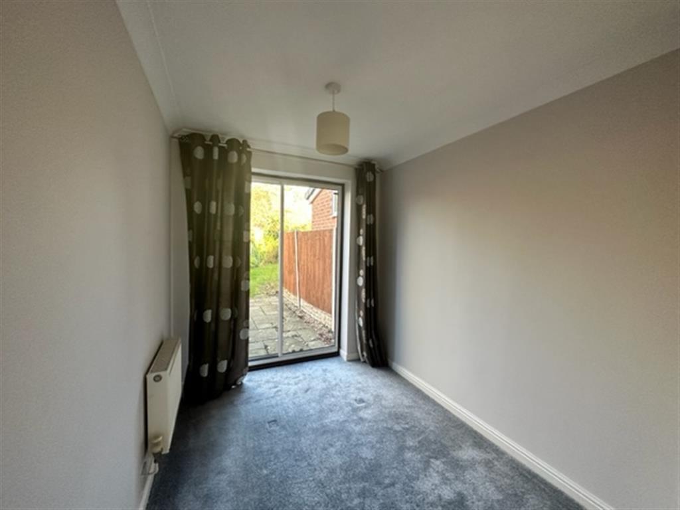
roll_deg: -1.6
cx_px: 340
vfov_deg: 85.7
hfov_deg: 102.1
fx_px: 275
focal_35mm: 14
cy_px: 255
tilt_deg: -3.4
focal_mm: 2.22
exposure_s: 1/100
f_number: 2.2
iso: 250
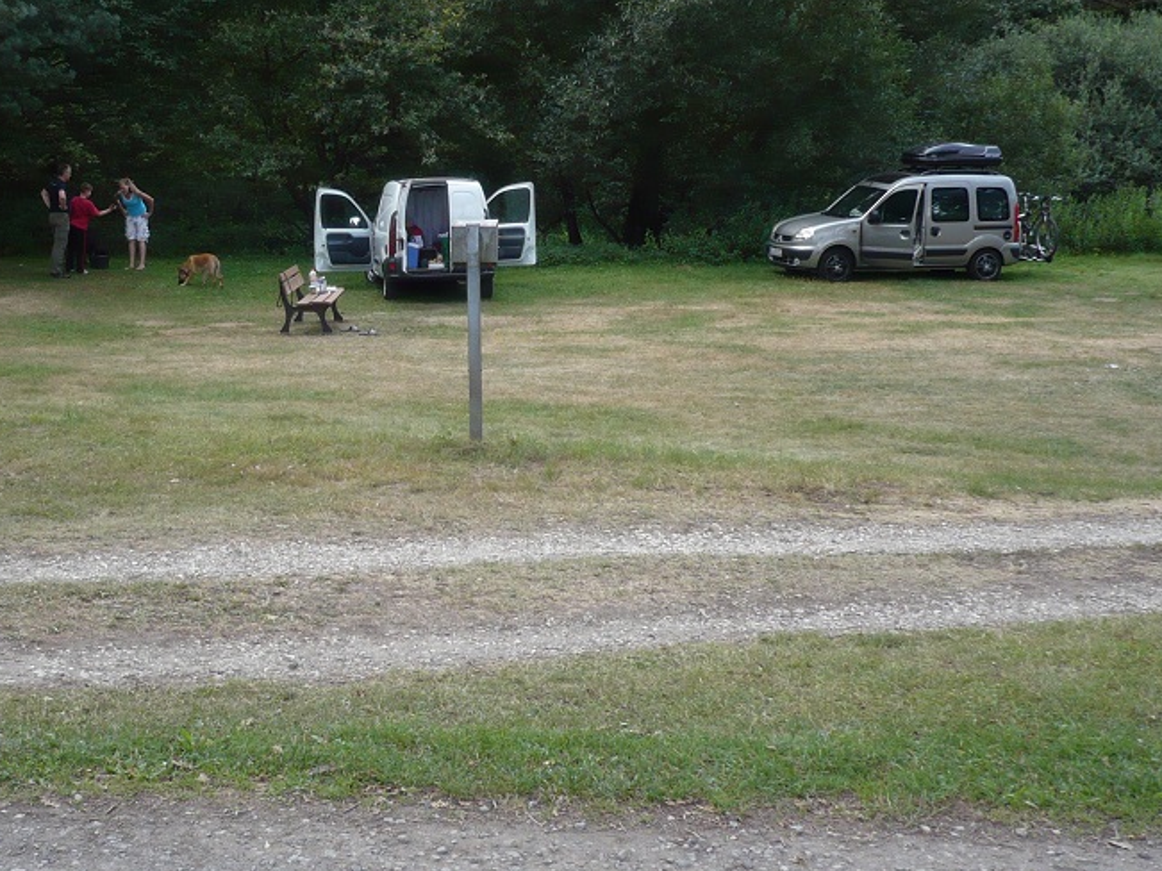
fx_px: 1779
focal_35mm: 53
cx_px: 368
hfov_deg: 35.7
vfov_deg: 27.5
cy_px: 357
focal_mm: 5.8
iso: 100
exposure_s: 1/400
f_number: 2.8
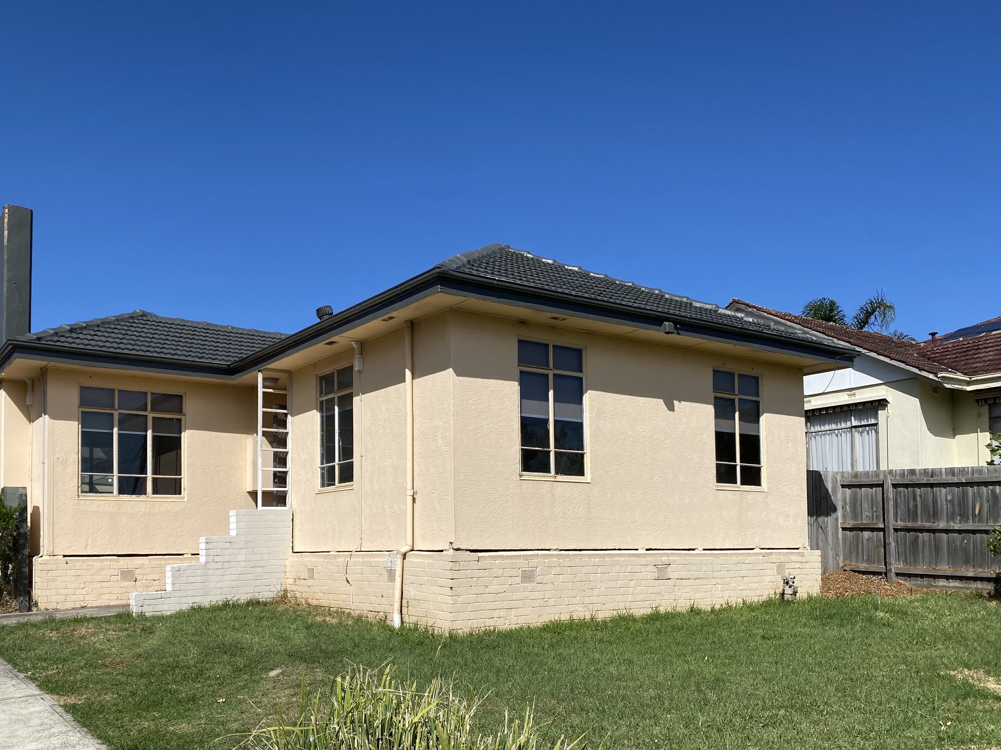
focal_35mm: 29
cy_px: 399
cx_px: 446
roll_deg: +1.3
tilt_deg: +7.3
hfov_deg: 61.5
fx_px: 839
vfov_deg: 48.2
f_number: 1.8
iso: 32
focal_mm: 4.25
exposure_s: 1/5236
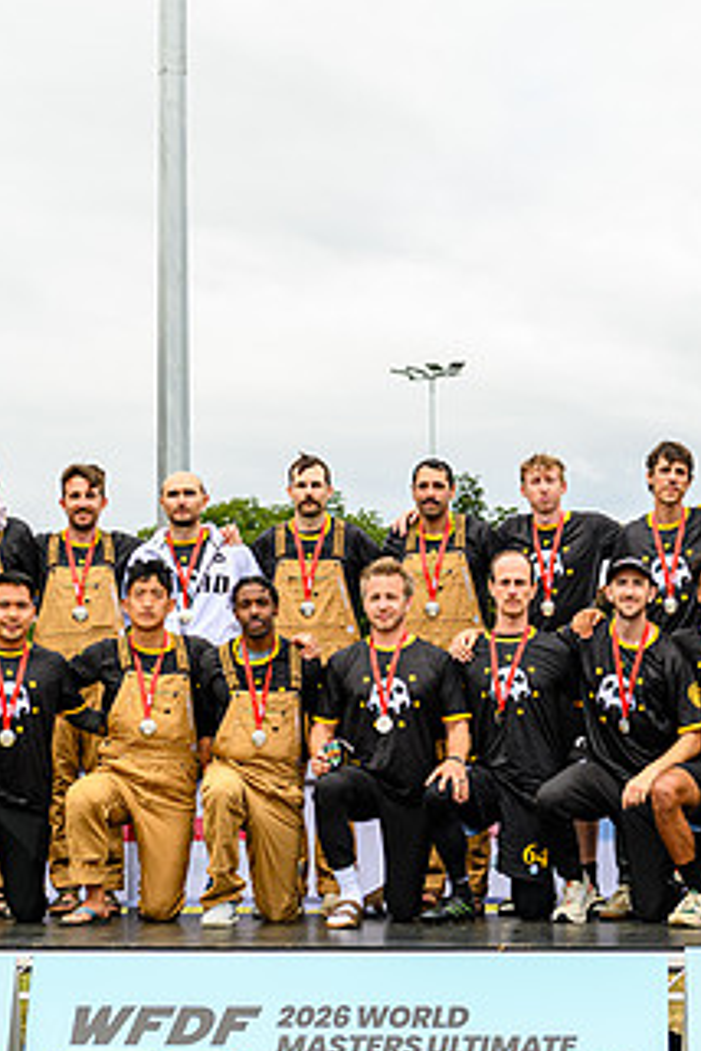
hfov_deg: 14.7
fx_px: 2716
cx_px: 451
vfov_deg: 21.9
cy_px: 626
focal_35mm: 93
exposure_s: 1/800
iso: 200
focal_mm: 50
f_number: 4
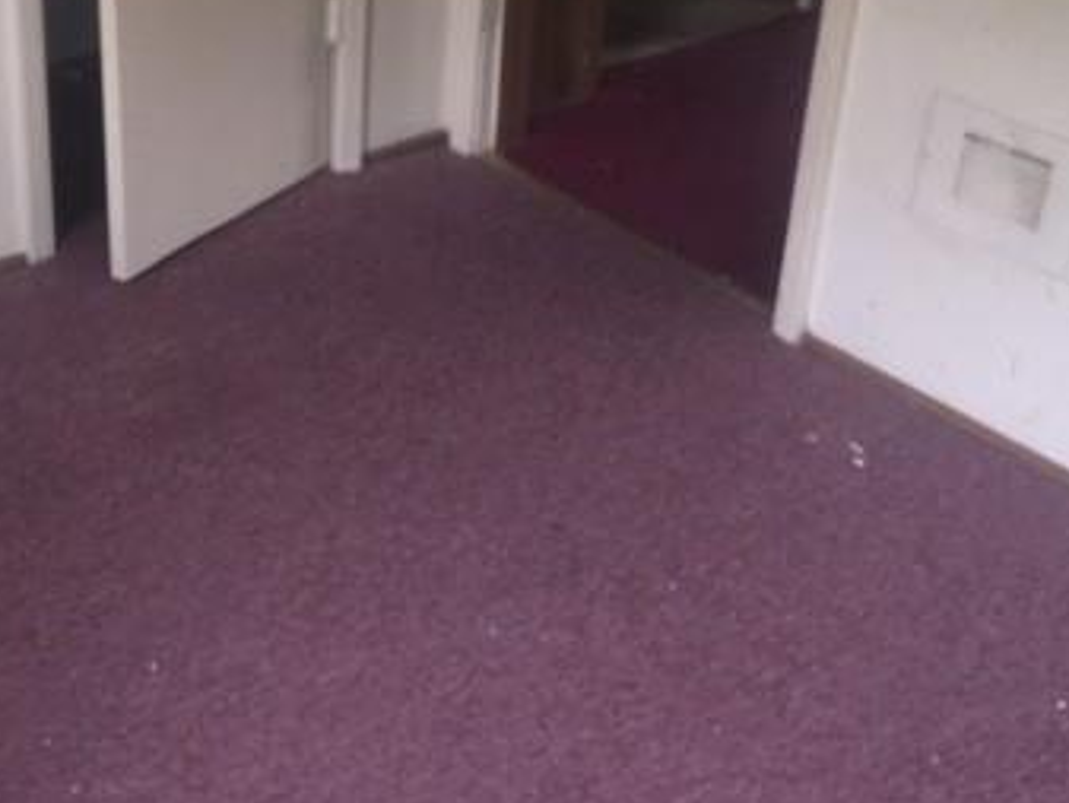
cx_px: 178
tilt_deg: -27.1
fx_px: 1699
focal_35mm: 55
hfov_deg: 33.7
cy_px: 209
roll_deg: +0.4
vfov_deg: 26.3
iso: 40
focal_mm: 4.15
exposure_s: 1/30
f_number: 2.2
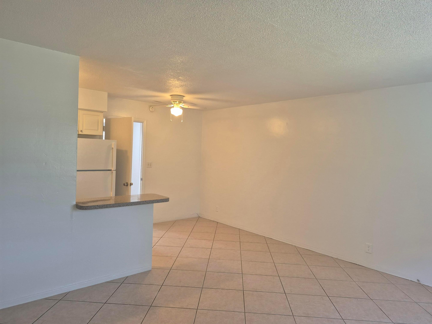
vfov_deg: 58.9
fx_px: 287
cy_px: 162
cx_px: 216
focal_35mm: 23
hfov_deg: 73.9
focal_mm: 5.4
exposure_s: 1/120
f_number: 1.8
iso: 125
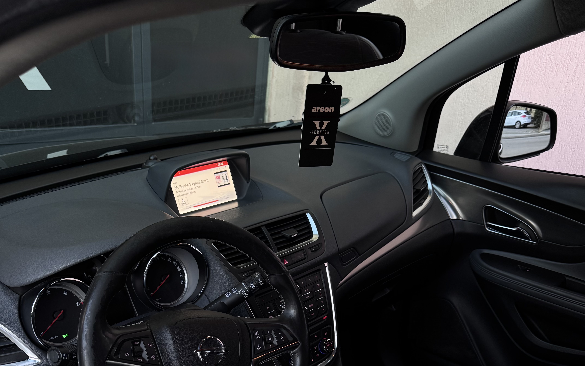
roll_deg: -7.4
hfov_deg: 56.7
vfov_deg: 33.8
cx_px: 293
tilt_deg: -35.1
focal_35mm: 34
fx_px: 542
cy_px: 371
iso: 200
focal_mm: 6.76
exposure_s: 1/82
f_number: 1.78
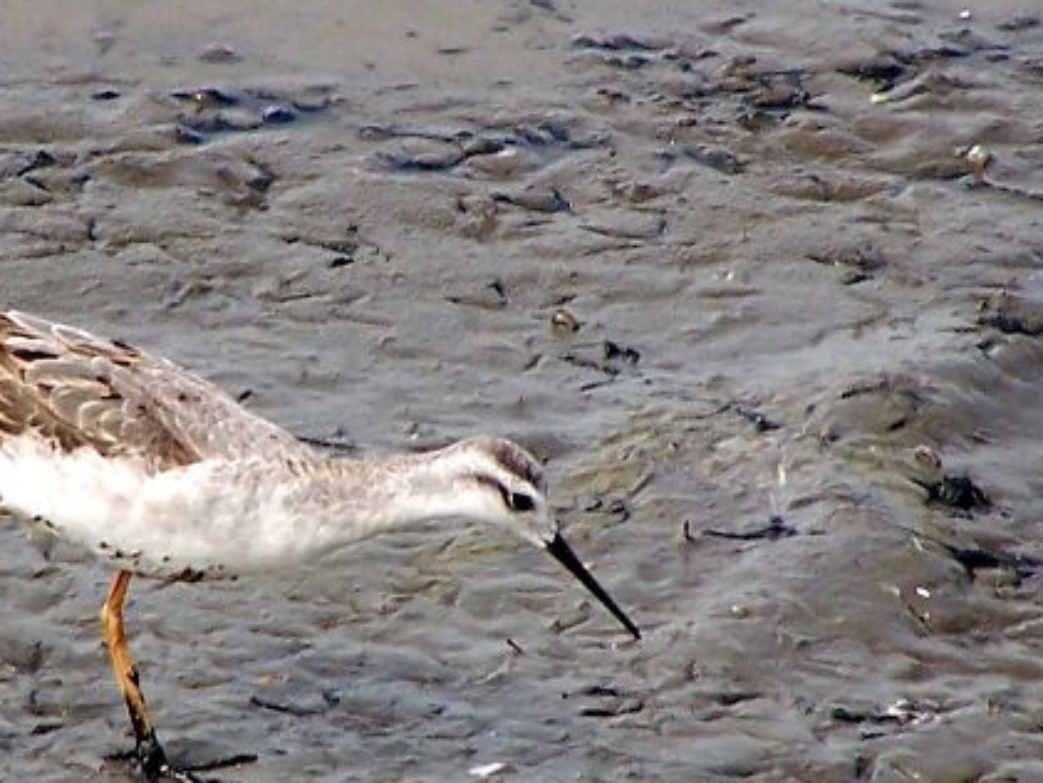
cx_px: 260
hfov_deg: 3.4
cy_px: 501
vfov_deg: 2.6
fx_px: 17420
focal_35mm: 578
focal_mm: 63
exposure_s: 1/640
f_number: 3.7
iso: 80
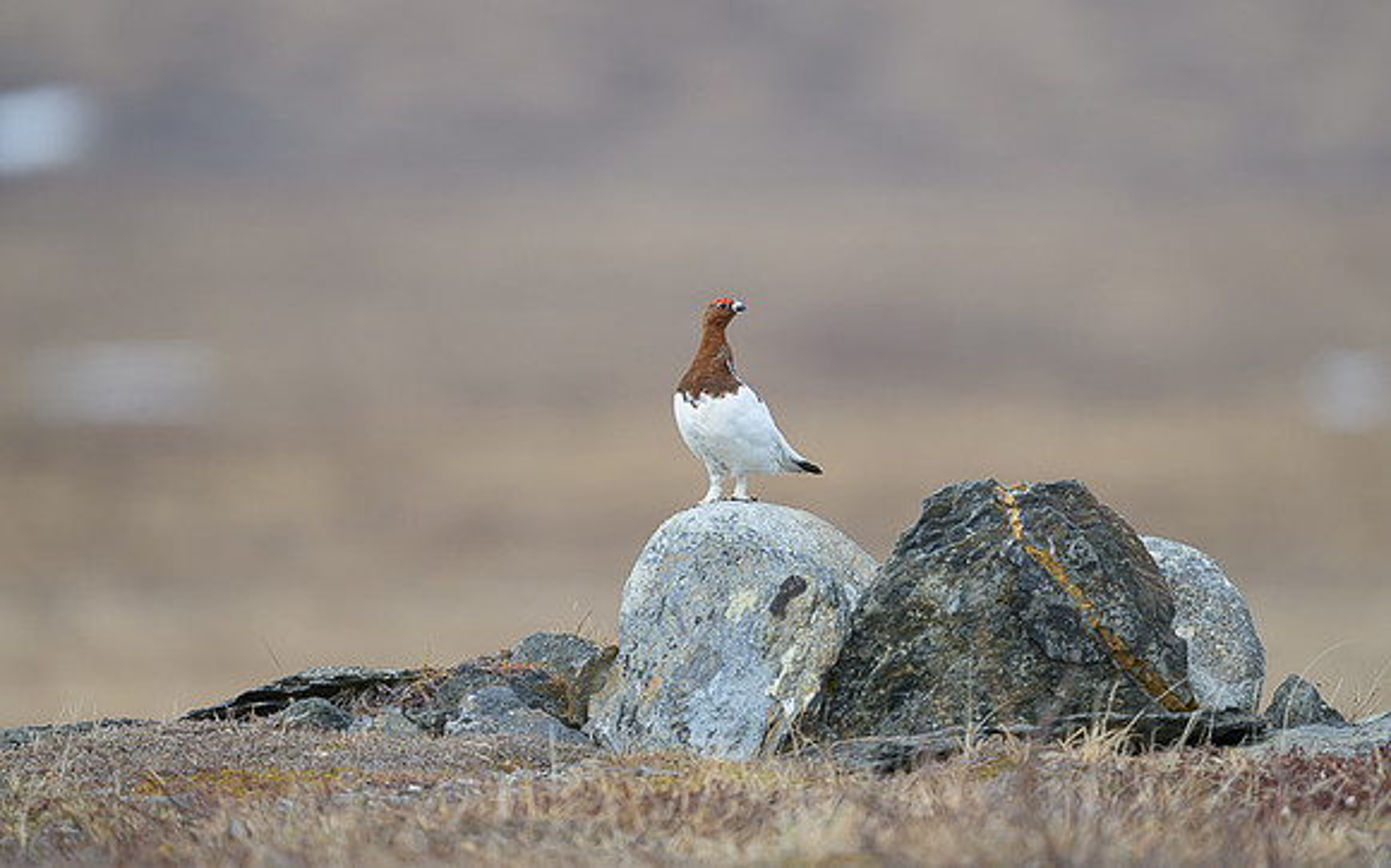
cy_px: 340
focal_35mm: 650
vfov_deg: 2.0
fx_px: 24640
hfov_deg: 3.2
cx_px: 739
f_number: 4
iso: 320
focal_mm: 560
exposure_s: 1/2500
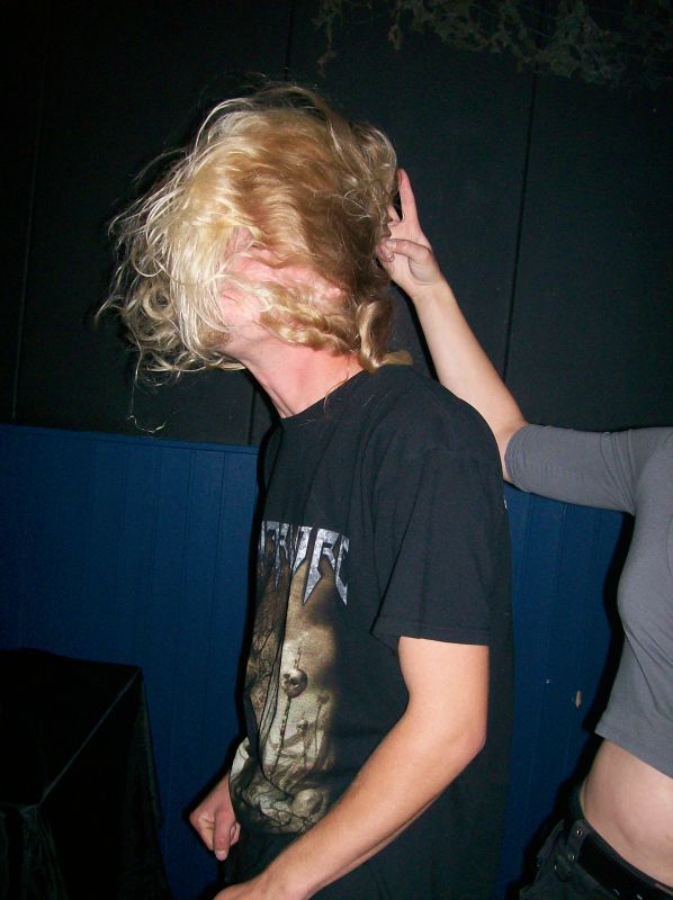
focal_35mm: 36
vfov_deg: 51.4
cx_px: 336
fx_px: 935
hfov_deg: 39.6
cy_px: 450
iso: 140
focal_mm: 6
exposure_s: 1/64
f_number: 2.7
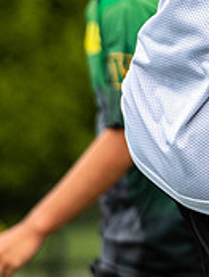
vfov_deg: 1.3
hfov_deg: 1.0
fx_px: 12319
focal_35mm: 1534
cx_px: 605
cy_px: 57
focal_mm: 200
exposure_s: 1/1250
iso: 140
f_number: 2.8
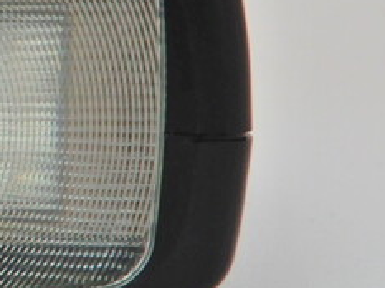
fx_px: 2177
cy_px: 126
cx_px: -413
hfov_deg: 9.4
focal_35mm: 196
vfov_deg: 7.6
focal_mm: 6.8
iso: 80
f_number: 4
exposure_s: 1/30
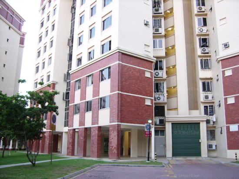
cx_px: 120
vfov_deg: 40.7
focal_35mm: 35
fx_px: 242
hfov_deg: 52.6
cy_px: 90
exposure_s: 1/32
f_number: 2.8
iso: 100
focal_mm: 5.95
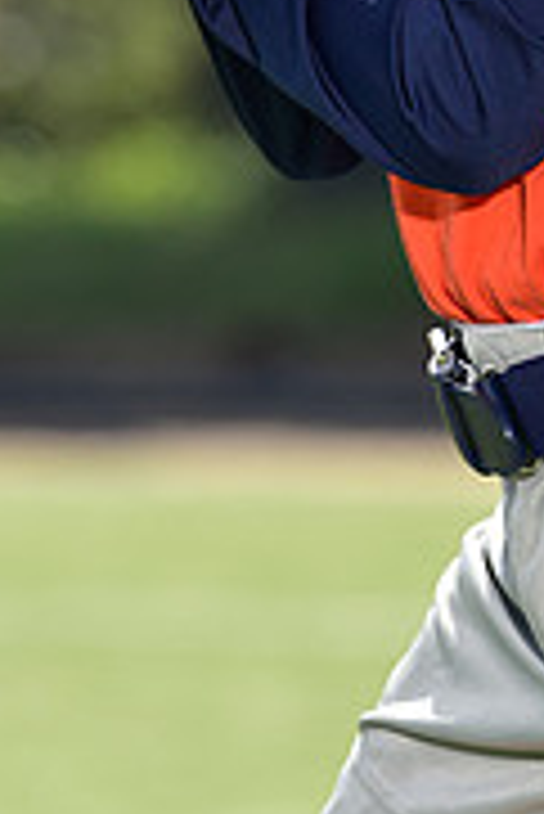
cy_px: -279
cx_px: 497
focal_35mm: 640
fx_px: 14478
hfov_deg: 2.2
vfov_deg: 3.2
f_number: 5.6
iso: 80
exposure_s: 1/250
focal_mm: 200
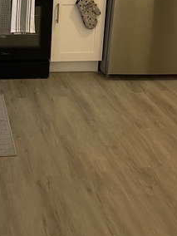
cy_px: 12
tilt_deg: -13.5
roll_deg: -1.5
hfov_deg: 23.1
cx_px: 2
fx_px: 416
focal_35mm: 61
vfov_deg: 30.0
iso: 250
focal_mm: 4.25
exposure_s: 1/60
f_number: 1.8
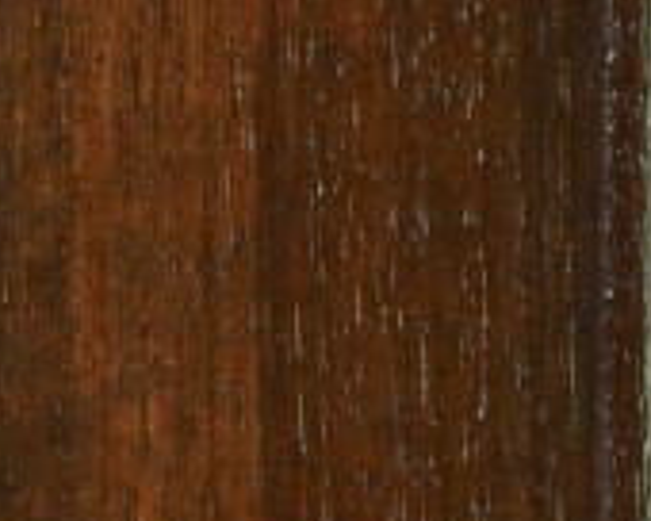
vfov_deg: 1.4
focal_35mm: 1073
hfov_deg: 1.8
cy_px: 195
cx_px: -691
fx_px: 20674
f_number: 14
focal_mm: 120
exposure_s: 1.6
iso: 200
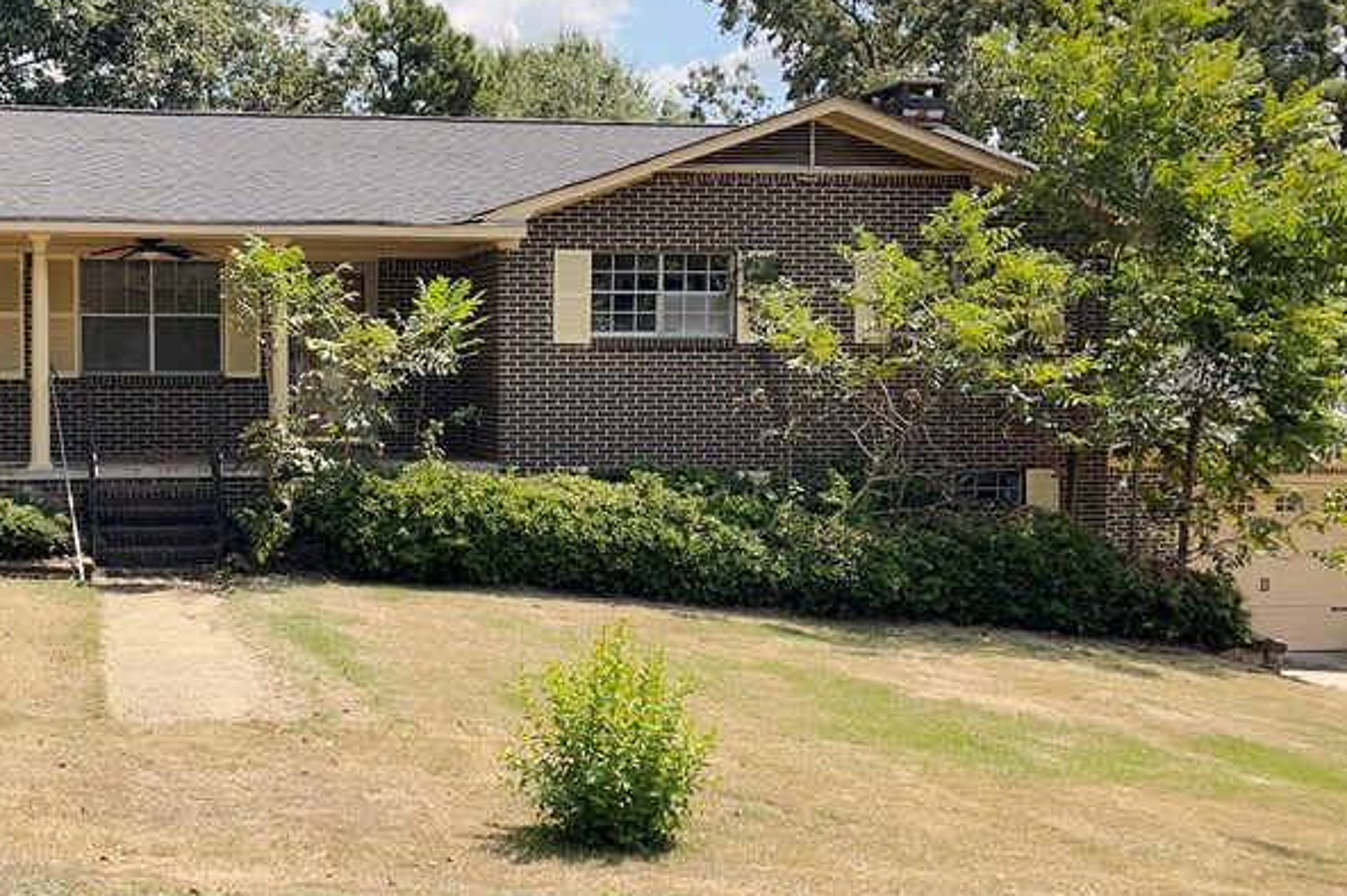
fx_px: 1683
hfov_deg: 42.6
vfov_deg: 29.8
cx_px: 378
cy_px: 443
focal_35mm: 45
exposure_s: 1/5917
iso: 32
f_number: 1.6
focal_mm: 5.1
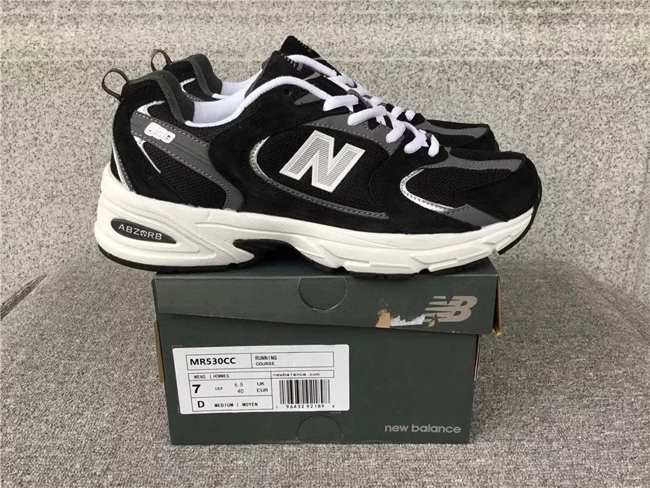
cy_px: 244
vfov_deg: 45.4
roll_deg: +0.7
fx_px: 582
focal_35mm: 31
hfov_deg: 58.4
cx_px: 325
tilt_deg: -21.2
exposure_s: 1/100
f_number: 2.4
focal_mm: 3.3
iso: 40
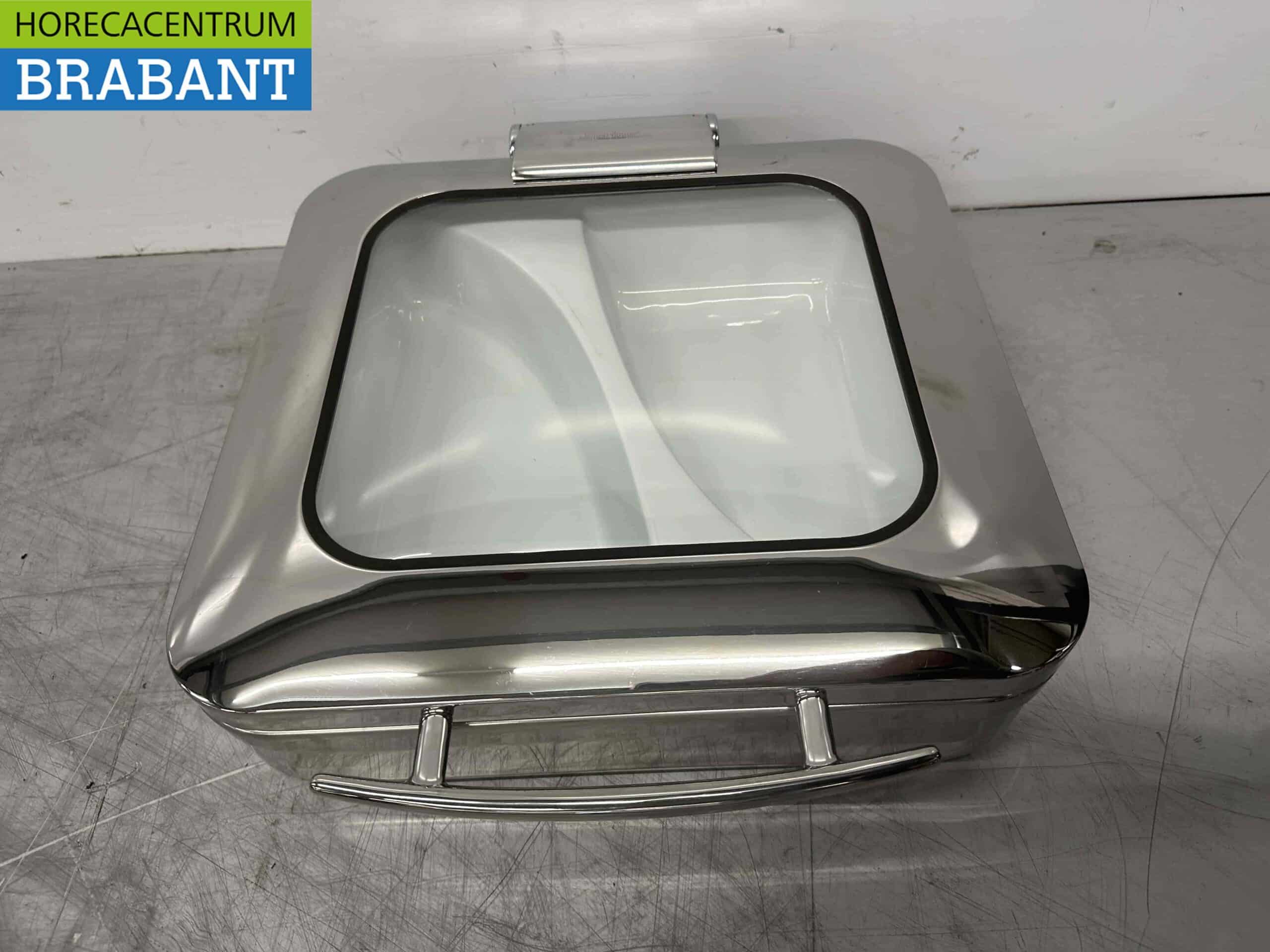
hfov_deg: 71.6
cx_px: 635
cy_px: 476
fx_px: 881
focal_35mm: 24
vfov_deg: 56.8
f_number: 1.78
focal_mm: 6.86
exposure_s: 1/50
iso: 125
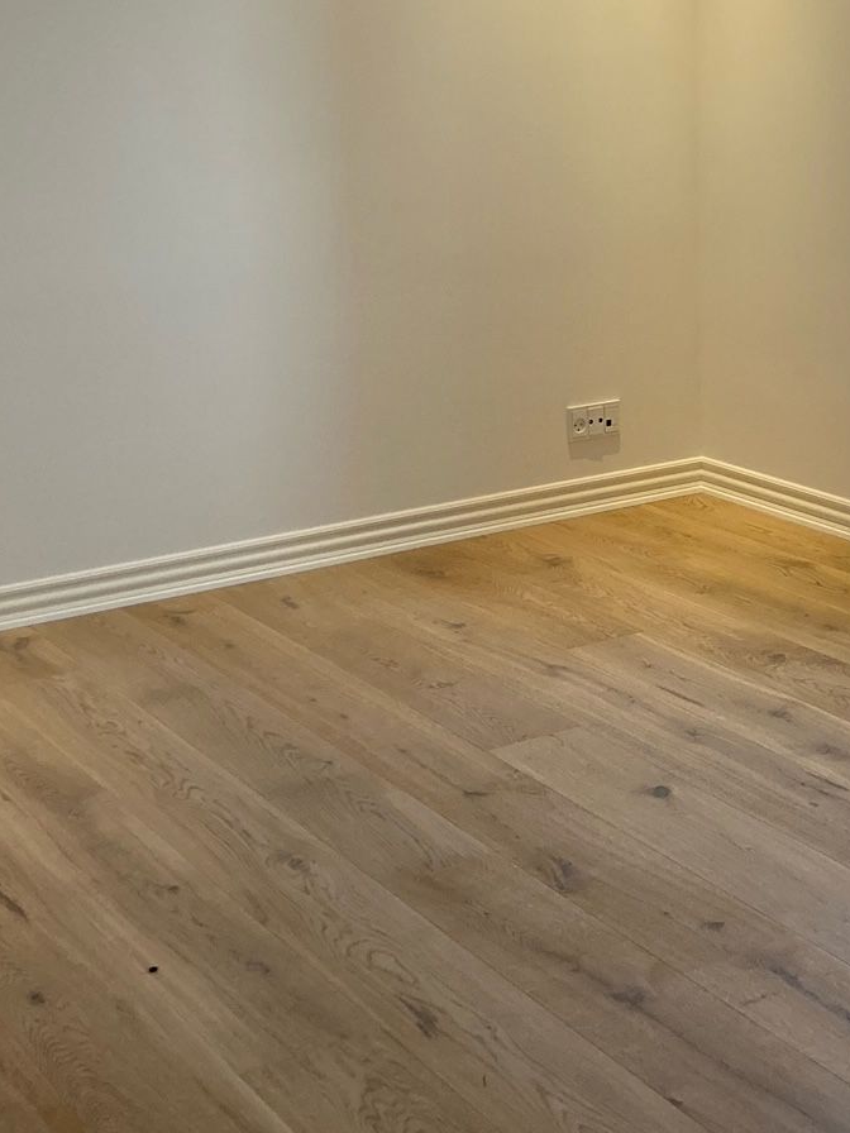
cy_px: 364
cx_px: 568
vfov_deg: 30.5
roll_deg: +1.5
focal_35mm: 63
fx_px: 2063
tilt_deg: -9.9
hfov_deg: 23.2
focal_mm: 3.99
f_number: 1.8
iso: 100
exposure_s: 1/50
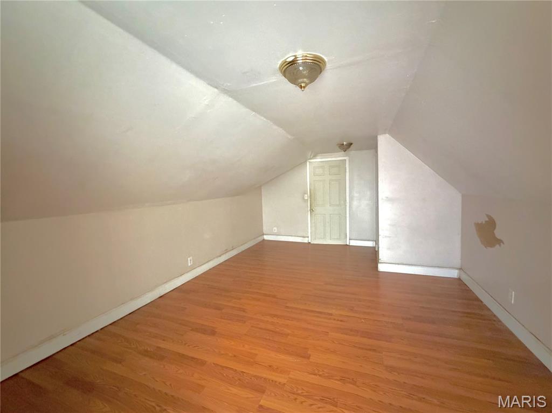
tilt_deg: -4.9
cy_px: 206
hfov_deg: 102.1
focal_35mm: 14
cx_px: 276
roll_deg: +0.7
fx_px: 223
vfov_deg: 85.6
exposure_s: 1/30
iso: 1600
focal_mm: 2.22
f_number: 2.2
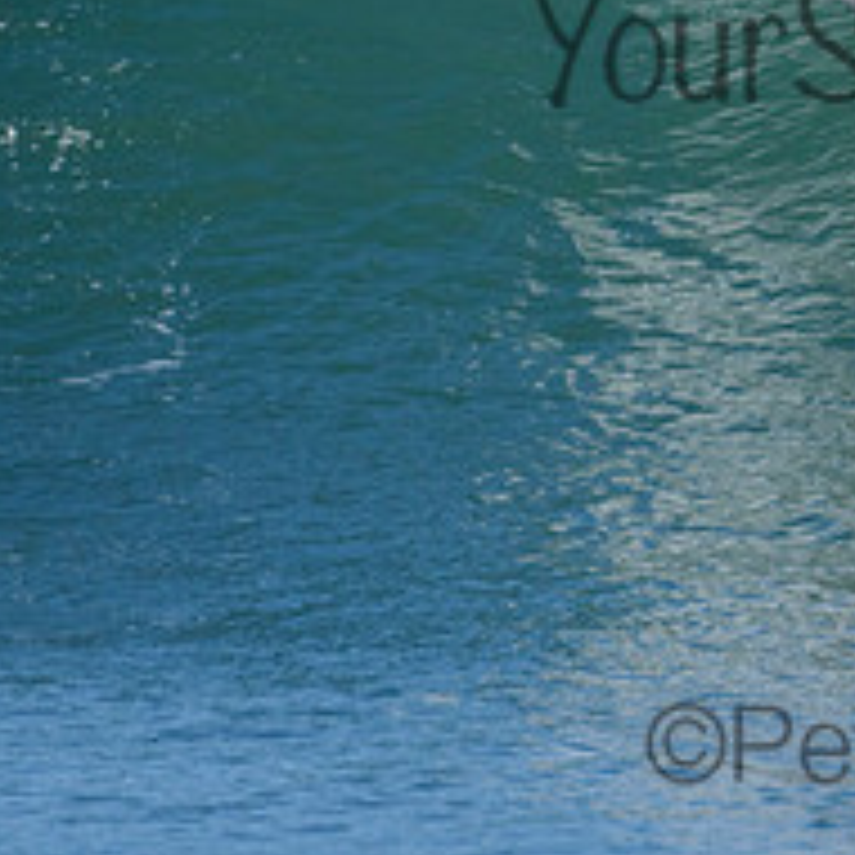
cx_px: 994
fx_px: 54436
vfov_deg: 0.9
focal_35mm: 1948
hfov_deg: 0.9
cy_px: -2
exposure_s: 1/4000
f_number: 5.6
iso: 640
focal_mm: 500
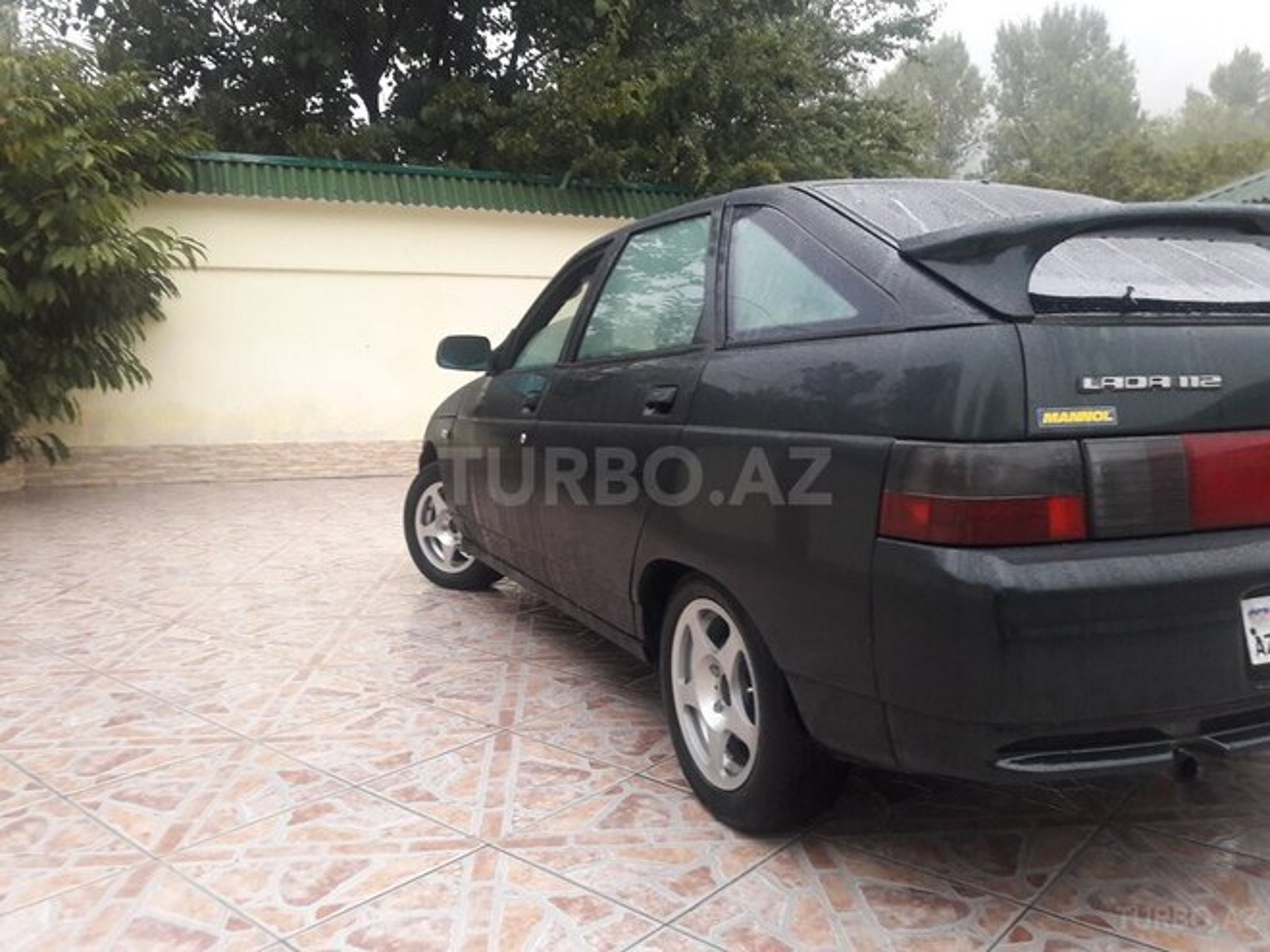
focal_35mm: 28
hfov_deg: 63.4
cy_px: 476
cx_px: 635
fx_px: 1027
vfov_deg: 49.7
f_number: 1.9
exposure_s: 1/17
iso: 160
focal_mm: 3.7
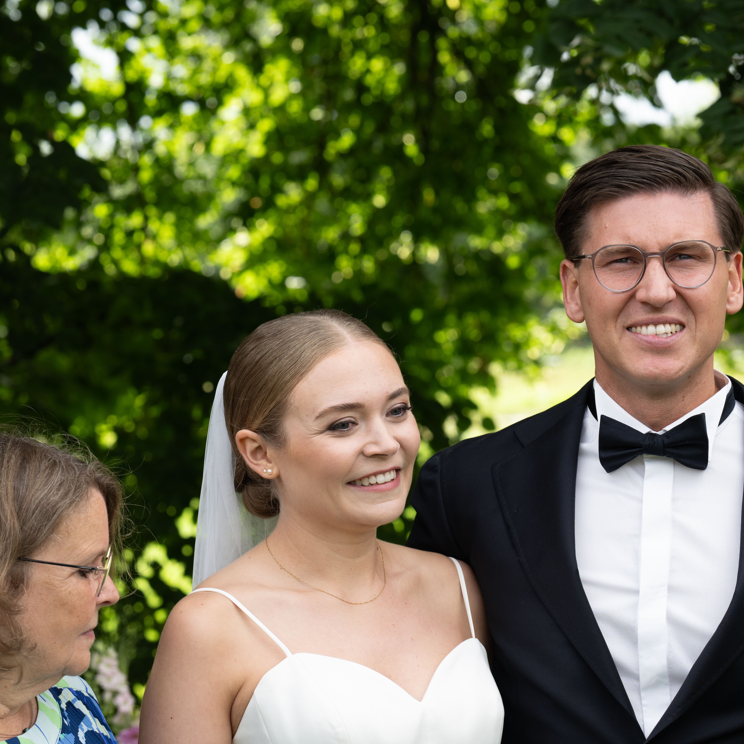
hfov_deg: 12.5
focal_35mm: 140
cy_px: 469
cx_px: 387
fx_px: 3404
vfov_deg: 12.5
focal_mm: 85
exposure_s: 1/160
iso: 160
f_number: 5.6
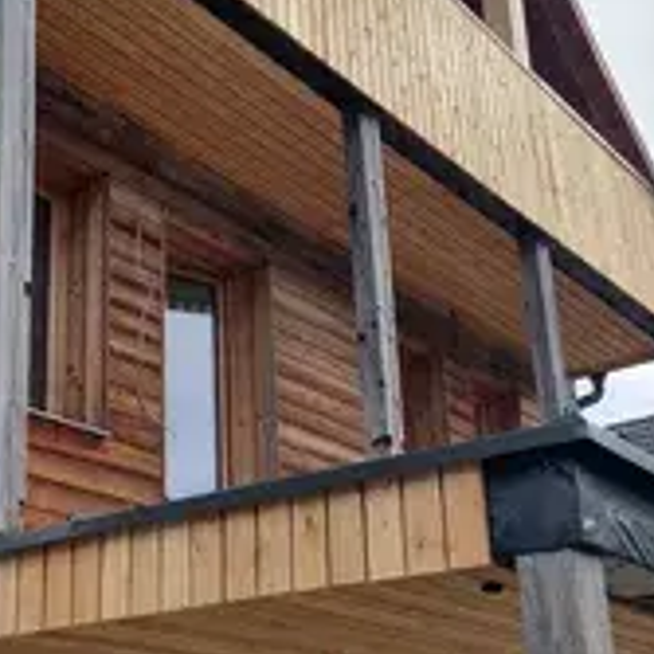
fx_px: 1304
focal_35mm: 61
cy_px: 364
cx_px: 302
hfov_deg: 28.1
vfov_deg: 28.1
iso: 50
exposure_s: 1/944
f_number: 1.8
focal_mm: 6.7
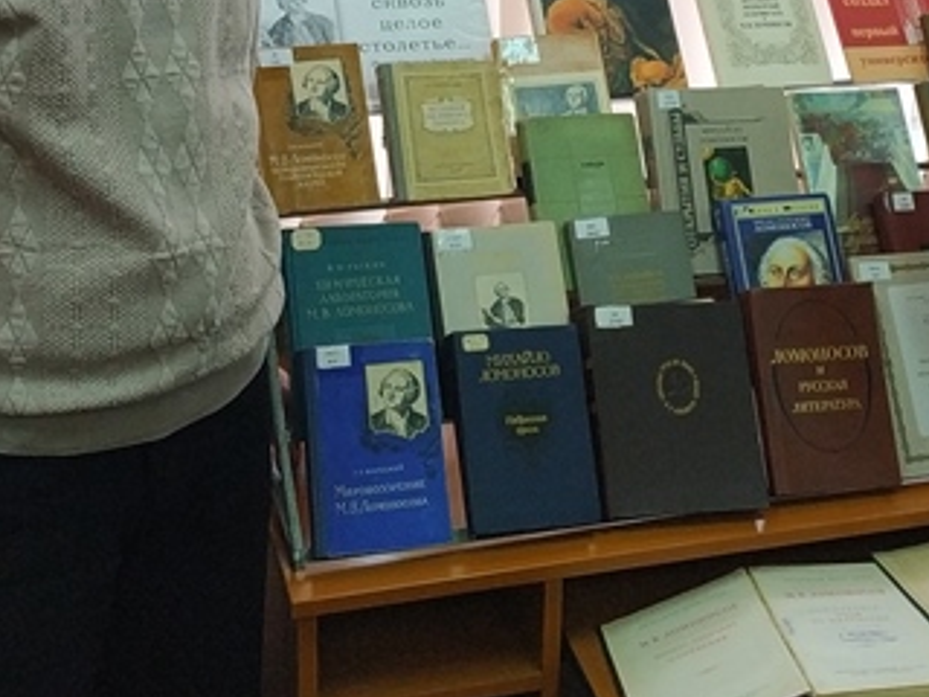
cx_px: 584
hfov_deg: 32.0
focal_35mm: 60
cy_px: 102
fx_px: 1610
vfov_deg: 23.9
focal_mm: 3.94
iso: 320
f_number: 1.9
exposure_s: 1/50
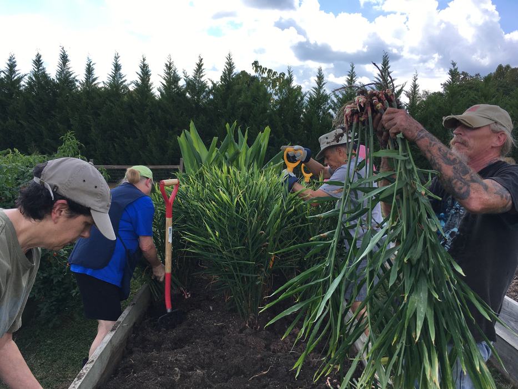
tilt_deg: -6.5
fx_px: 434
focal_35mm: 29
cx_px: 259
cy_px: 194
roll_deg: -2.9
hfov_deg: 61.7
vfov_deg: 48.2
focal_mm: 4.15
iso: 25
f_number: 2.2
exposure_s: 1/884
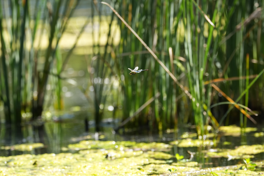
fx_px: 3065
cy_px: 88
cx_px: 132
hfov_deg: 4.9
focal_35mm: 418
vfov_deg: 3.3
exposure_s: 1/800
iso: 500
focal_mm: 279
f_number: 4.5
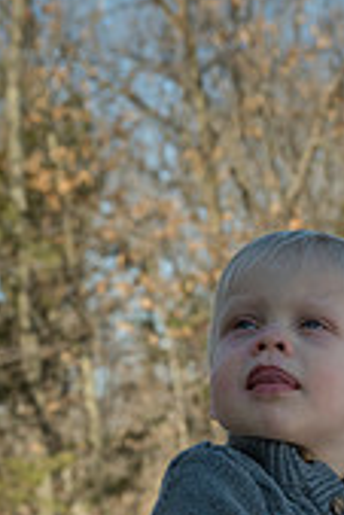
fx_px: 2517
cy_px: 637
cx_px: 250
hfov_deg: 7.8
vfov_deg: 11.4
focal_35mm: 176
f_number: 10
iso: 400
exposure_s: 1/320
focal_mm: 66
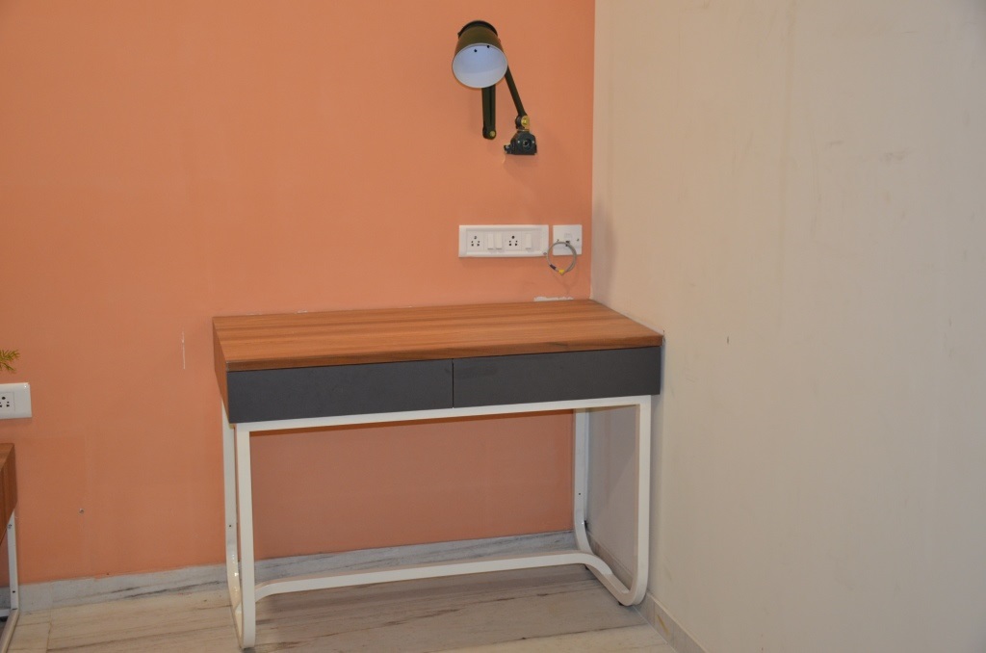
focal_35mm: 51
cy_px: 326
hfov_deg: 39.0
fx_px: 1394
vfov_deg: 26.4
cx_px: 493
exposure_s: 1/60
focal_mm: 34
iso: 800
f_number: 4.2
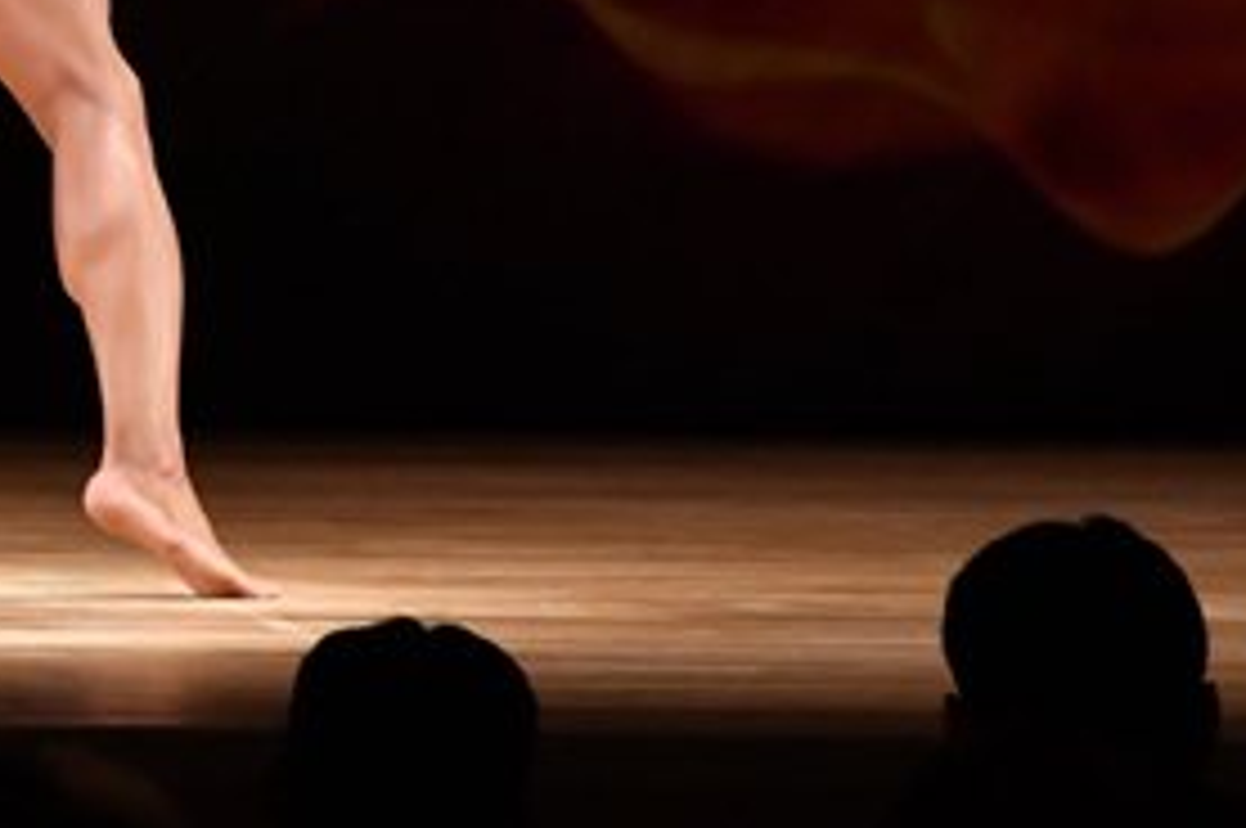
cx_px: -236
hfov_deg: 3.6
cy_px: -234
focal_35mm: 565
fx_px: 19532
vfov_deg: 2.4
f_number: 5.6
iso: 4000
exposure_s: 1/400
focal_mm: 135
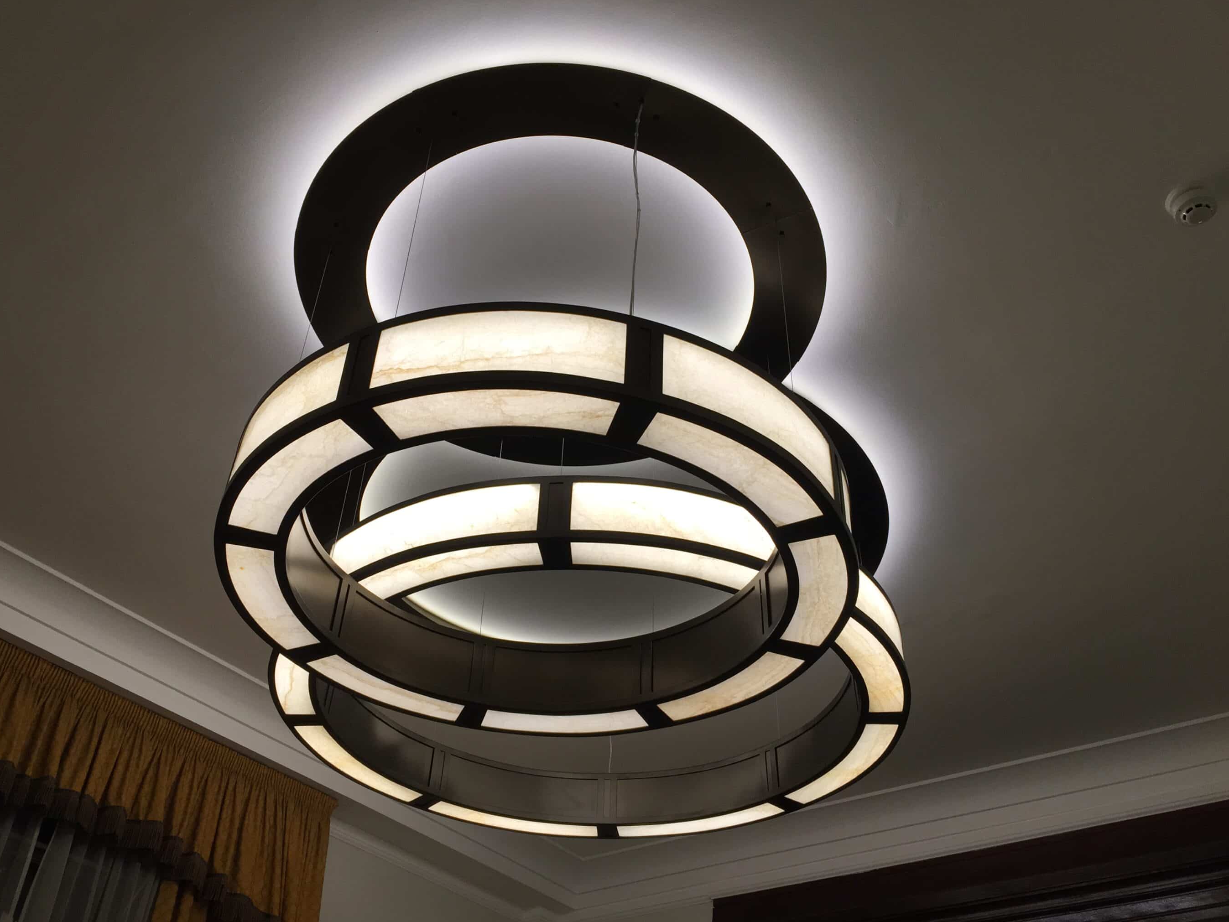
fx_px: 1101
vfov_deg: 45.4
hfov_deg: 58.3
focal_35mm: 31
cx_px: 580
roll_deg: -4.7
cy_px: 453
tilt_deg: +39.7
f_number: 2.2
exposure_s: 1/120
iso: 50
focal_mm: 4.15
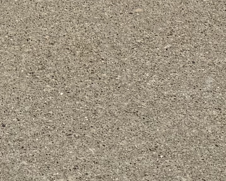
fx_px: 1257
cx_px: -100
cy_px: -426
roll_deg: -2.3
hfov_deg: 10.0
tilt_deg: -5.7
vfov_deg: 7.0
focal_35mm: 188
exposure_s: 1/4975
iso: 80
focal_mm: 6.76
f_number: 1.78
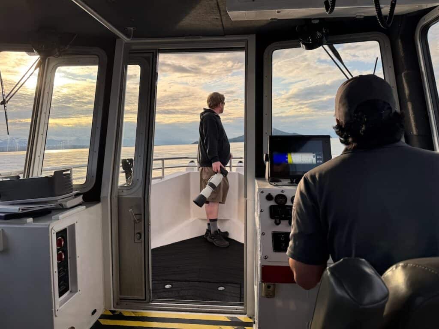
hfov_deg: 71.6
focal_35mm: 24
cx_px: 220
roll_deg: +2.6
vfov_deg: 56.8
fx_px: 304
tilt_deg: -5.1
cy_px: 164
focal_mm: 6.76
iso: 80
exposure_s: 1/1637
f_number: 1.78
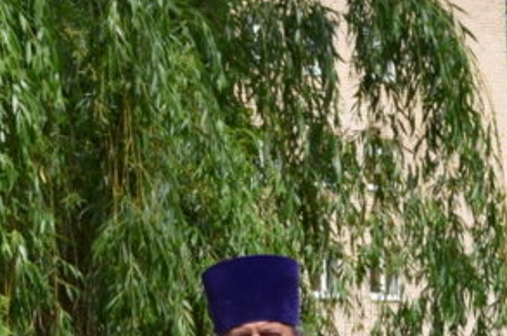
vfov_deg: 7.4
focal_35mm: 184
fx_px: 2582
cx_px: -29
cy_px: 339
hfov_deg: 11.1
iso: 180
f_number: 8
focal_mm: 35
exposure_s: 1/250
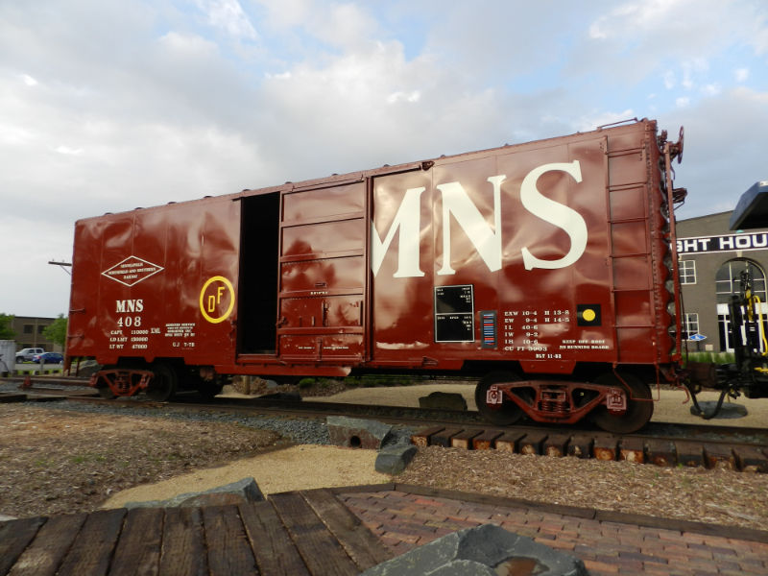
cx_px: 384
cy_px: 288
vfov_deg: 58.9
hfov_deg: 73.9
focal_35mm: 23
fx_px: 510
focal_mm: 4
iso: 160
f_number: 3.4
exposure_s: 1/640
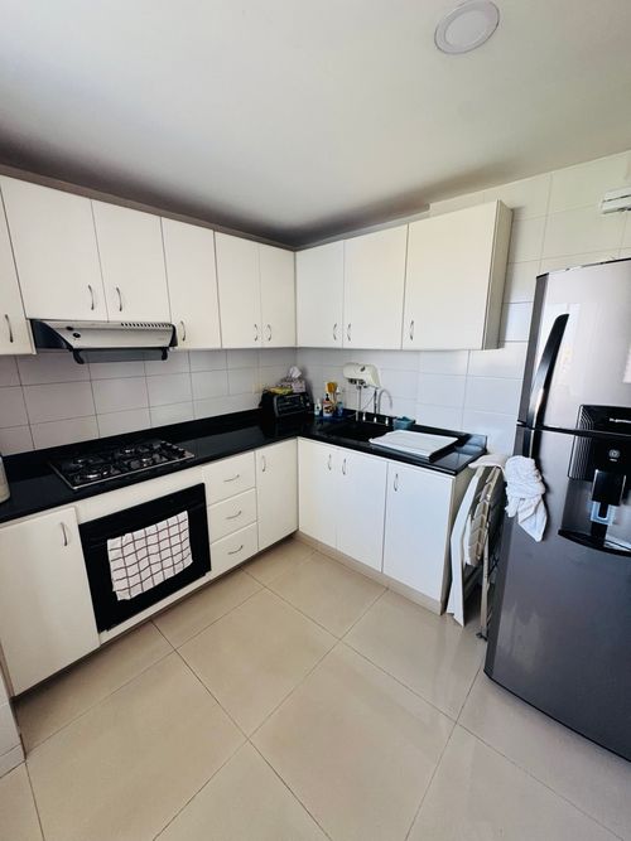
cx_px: 316
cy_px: 420
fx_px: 340
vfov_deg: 102.1
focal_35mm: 14
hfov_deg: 85.7
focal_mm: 2.22
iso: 200
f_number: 2.2
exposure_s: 1/99
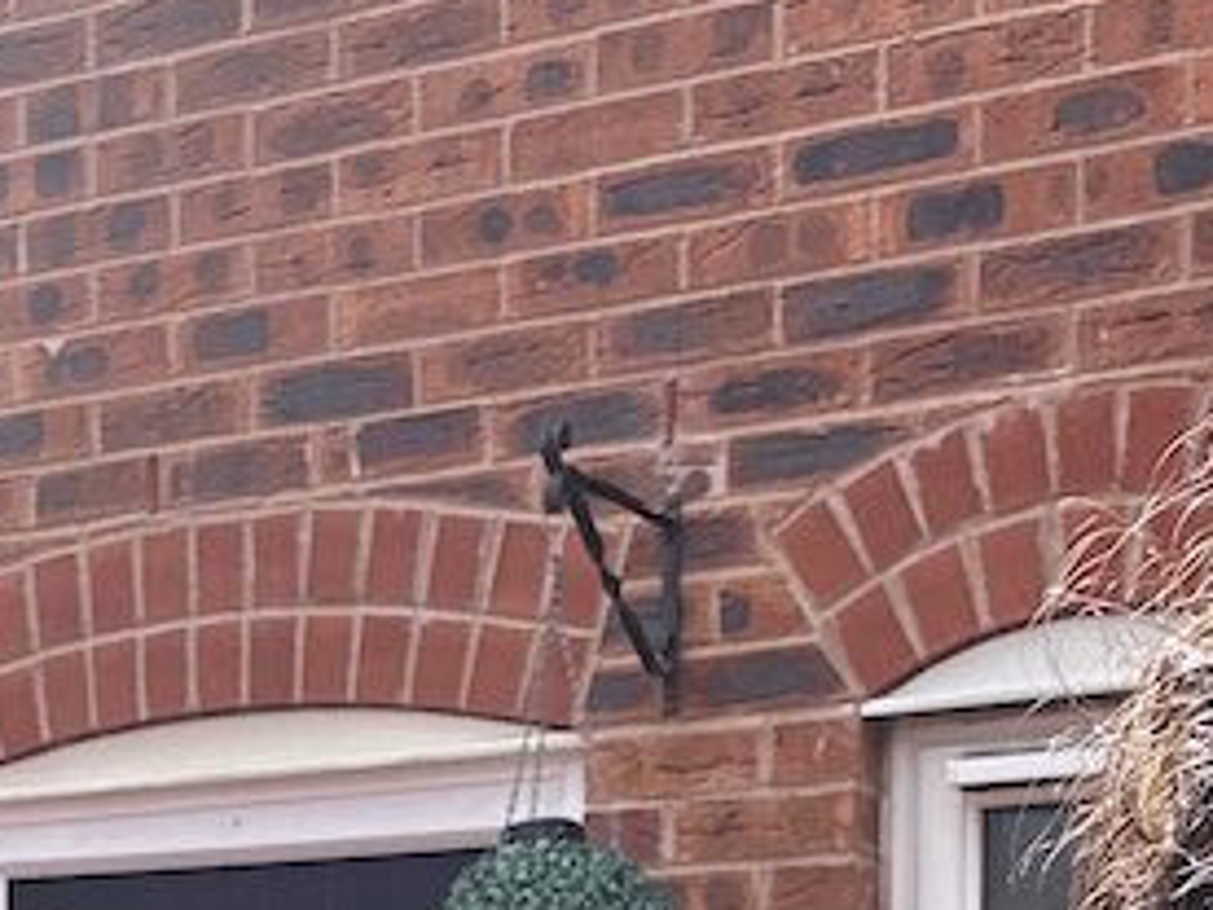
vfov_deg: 13.9
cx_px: 272
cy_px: 1308
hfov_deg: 19.3
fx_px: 3539
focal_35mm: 101
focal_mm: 2.69
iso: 25
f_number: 1.9
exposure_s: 1/510
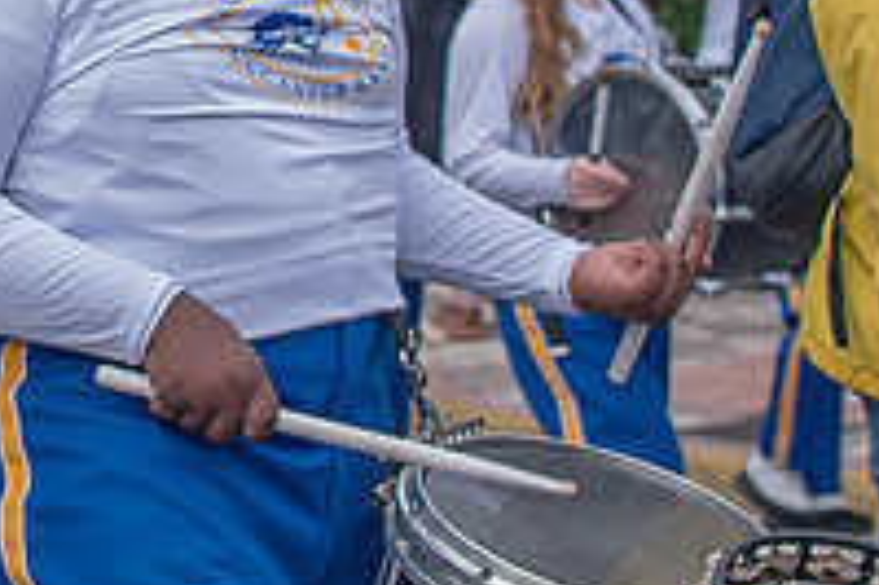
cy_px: 20
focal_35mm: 151
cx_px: -229
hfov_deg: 13.2
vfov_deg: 9.0
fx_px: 3684
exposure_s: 1/500
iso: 100
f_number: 4
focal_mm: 35
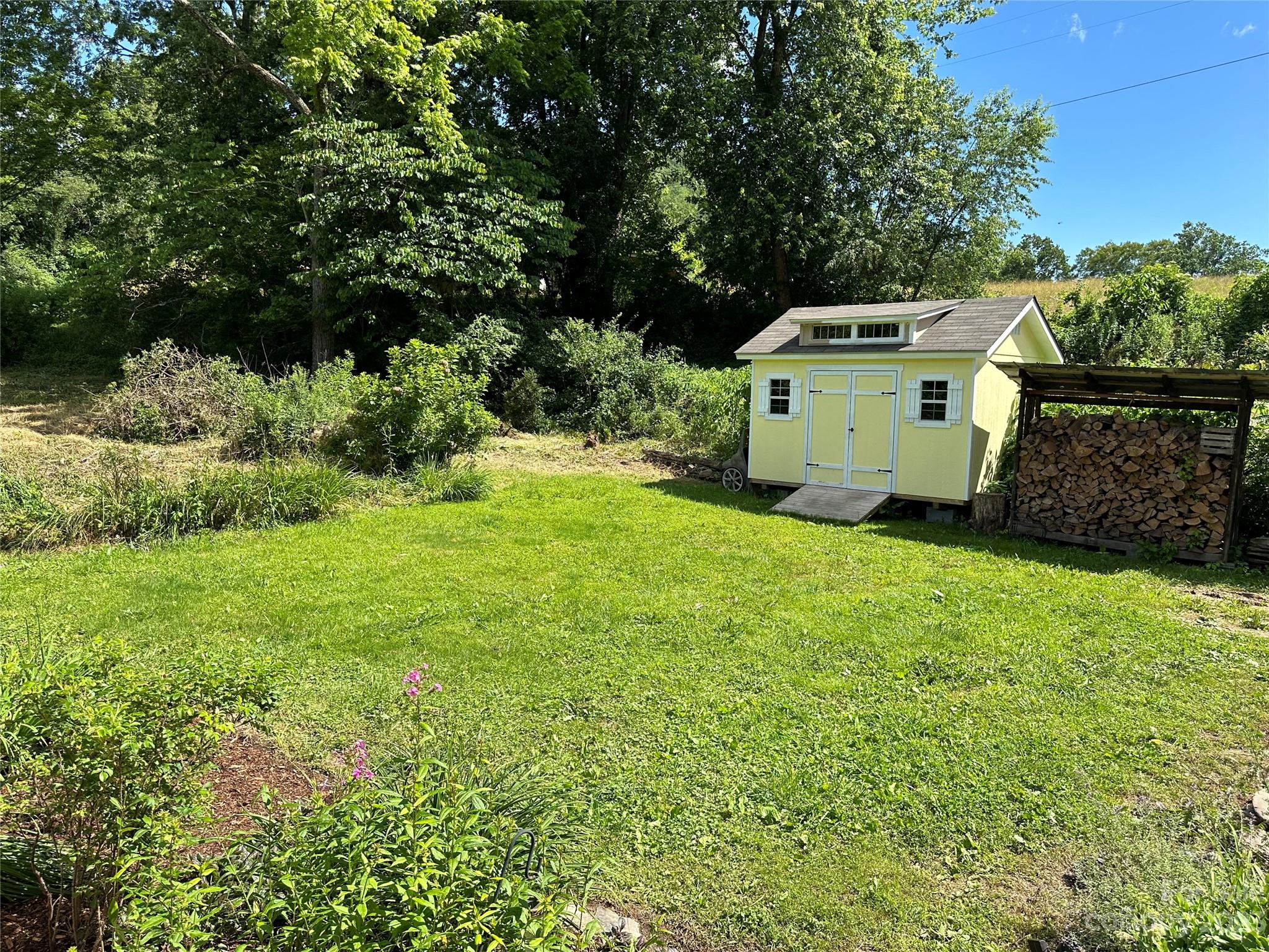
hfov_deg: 71.6
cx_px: 634
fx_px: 880
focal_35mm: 24
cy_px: 476
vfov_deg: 56.8
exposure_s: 1/2299
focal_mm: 6.86
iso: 80
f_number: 1.78
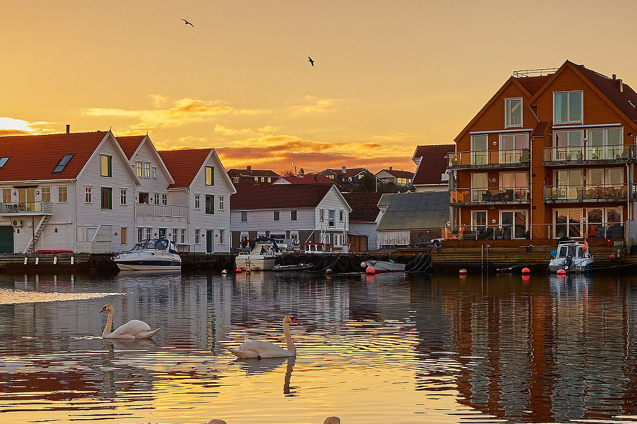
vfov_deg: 24.4
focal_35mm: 55
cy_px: 304
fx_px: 973
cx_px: 238
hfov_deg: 36.0
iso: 200
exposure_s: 1/640
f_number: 5
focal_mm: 24
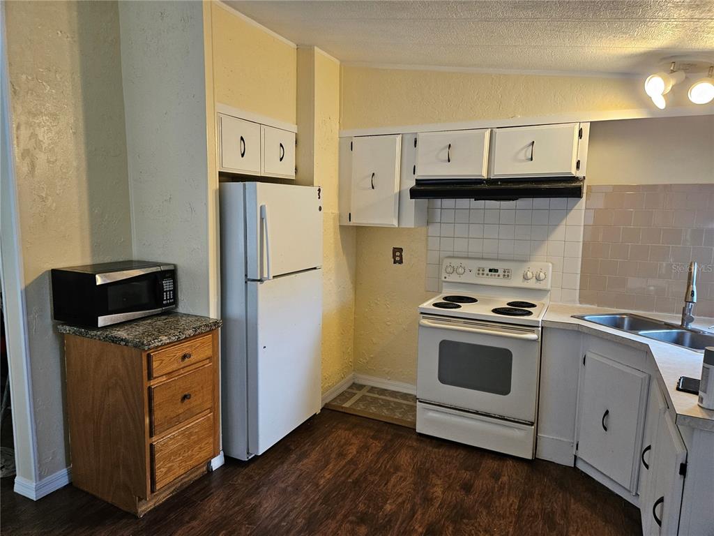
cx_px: 357
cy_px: 268
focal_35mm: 23
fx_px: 474
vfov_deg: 58.9
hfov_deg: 73.9
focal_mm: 5.4
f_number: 1.8
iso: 320
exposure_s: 1/120
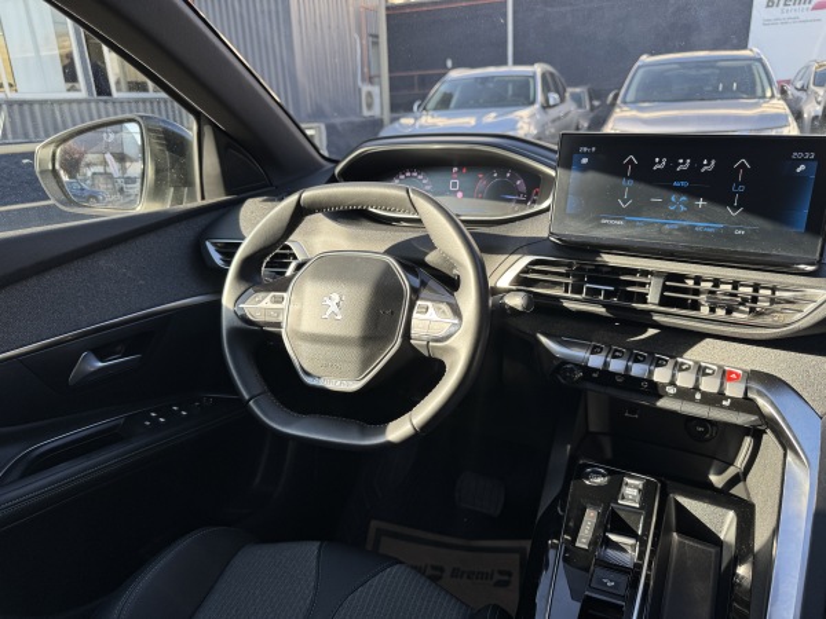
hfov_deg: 71.6
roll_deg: +3.1
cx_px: 413
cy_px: 310
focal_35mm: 24
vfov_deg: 56.8
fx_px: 573
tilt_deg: -18.9
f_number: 1.78
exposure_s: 1/314
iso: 80
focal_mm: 6.76
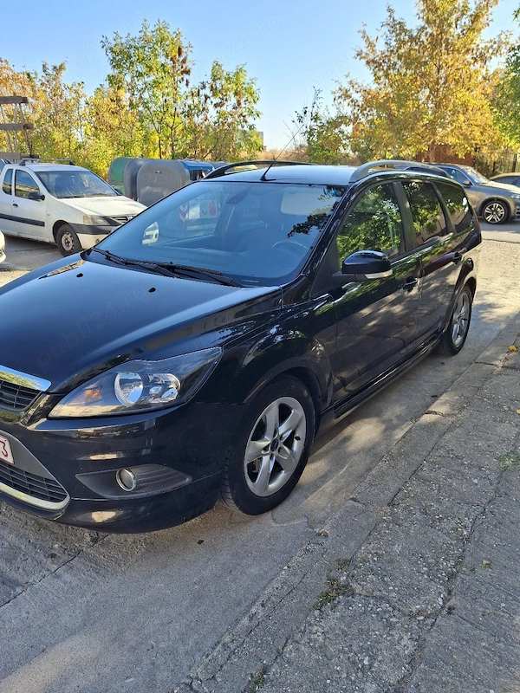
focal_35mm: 25
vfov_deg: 69.4
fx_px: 501
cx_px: 260
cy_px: 346
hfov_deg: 54.9
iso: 25
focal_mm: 4.69
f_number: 1.8
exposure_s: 1/303
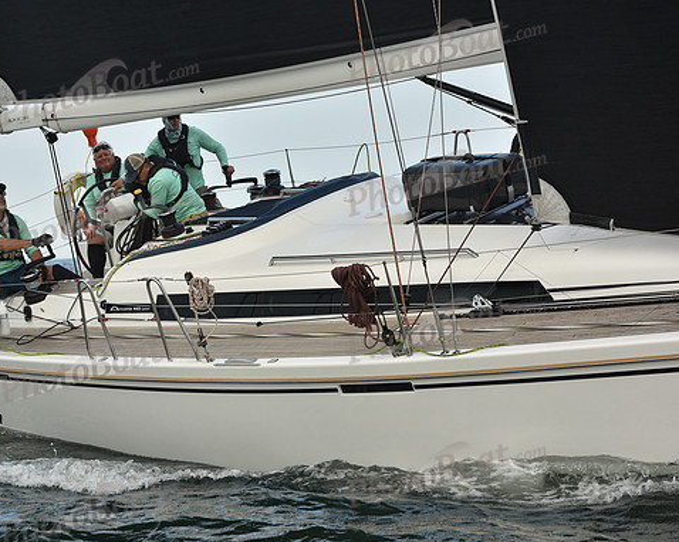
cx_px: 274
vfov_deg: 15.7
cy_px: 273
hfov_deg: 19.5
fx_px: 1969
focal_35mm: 98
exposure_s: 1/640
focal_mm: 86
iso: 250
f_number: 6.3
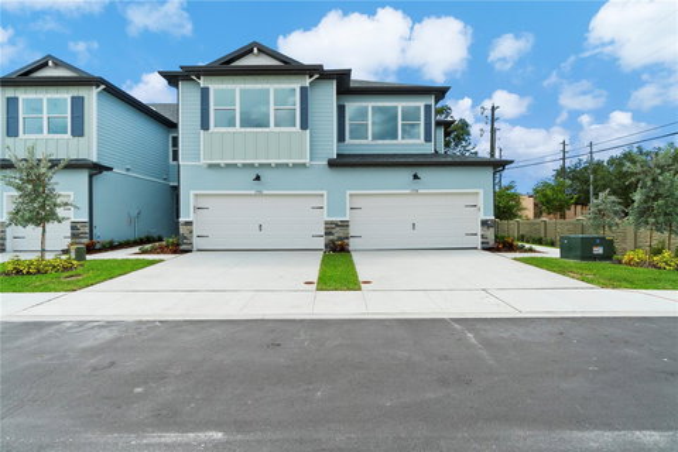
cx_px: 339
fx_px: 339
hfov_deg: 90.0
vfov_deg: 67.4
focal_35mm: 18
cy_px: 226
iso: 400
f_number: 14
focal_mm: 12
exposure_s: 1/320
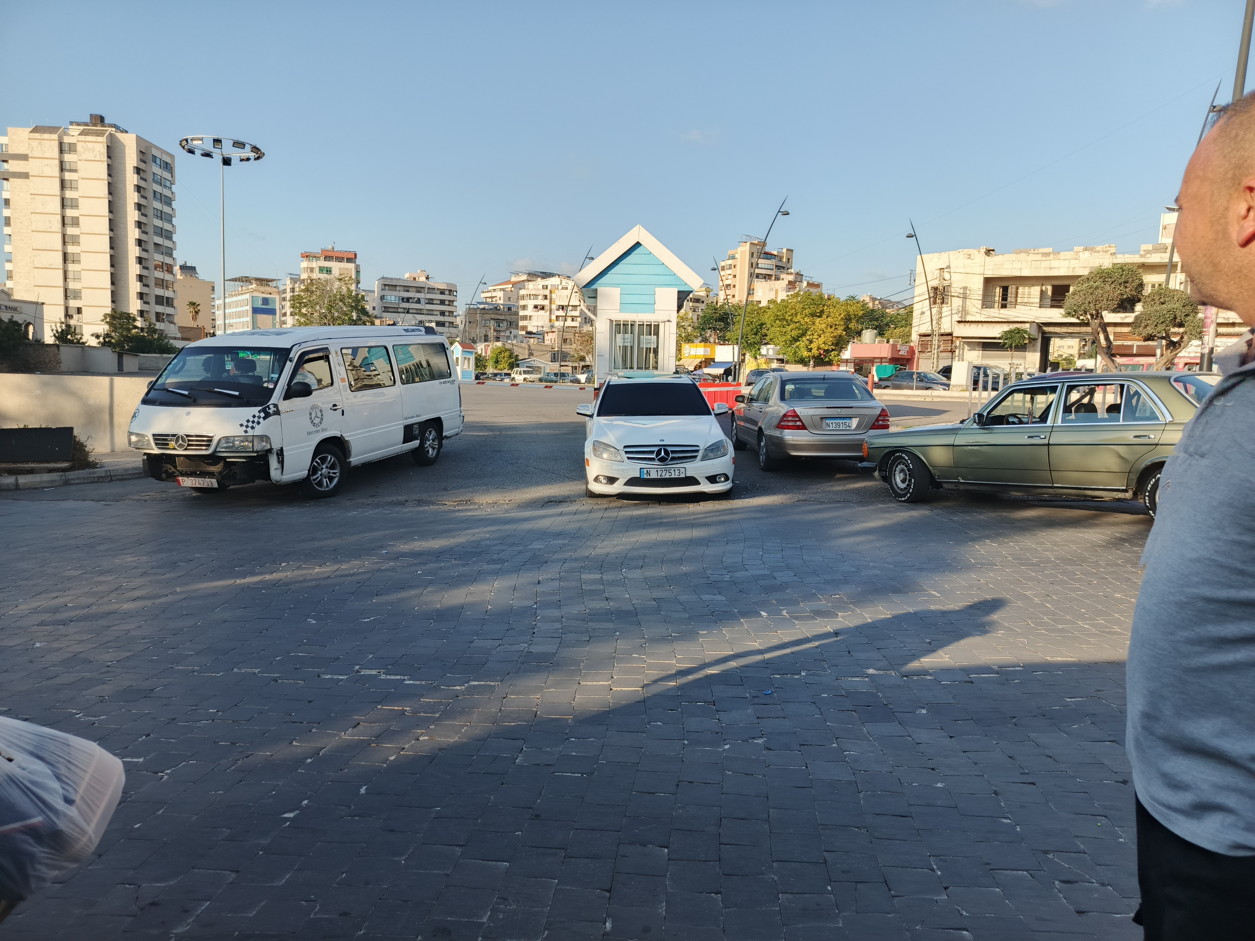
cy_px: 470
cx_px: 628
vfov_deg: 58.9
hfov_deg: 73.9
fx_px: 834
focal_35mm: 23
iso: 50
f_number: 1.7
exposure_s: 1/104
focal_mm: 5.25
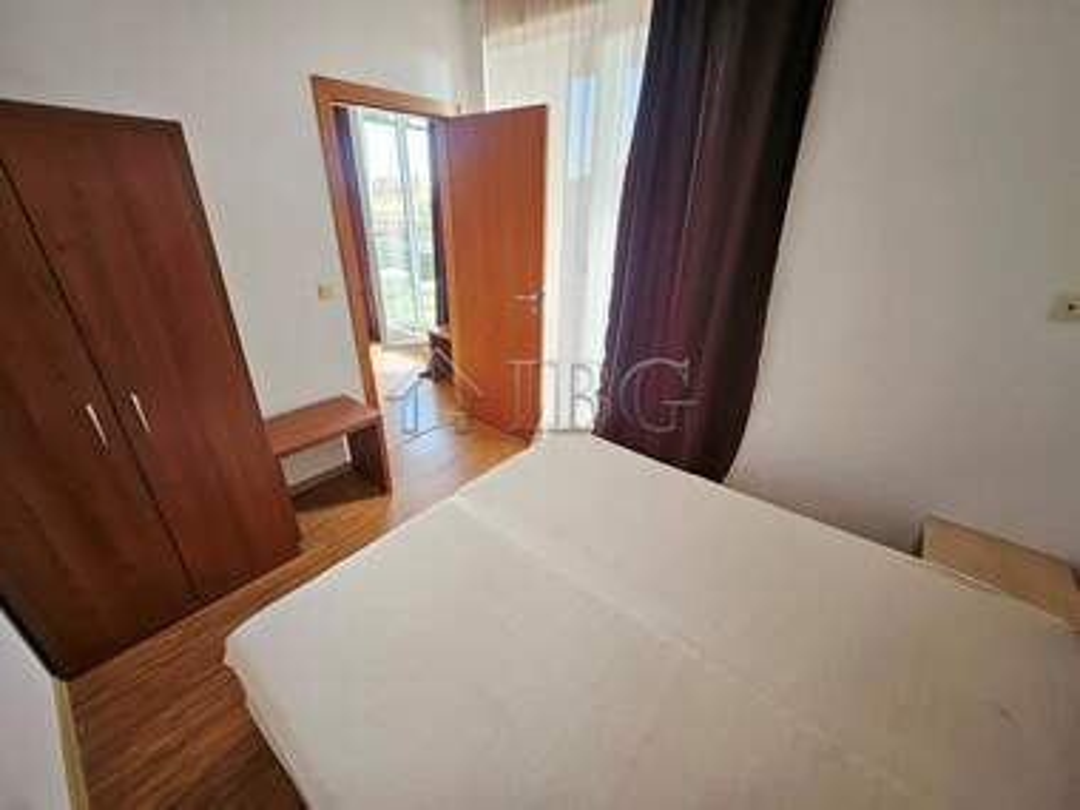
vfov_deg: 89.9
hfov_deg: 106.2
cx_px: 540
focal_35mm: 13
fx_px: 406
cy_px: 405
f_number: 2.2
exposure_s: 1/50
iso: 80
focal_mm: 1.7
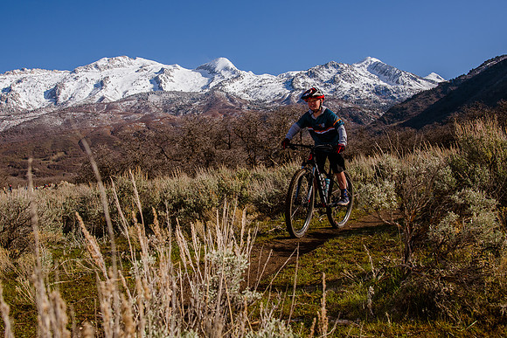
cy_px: 135
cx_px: 217
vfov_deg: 32.7
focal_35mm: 41
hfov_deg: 47.5
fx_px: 574
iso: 250
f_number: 10
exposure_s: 1/500
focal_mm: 34
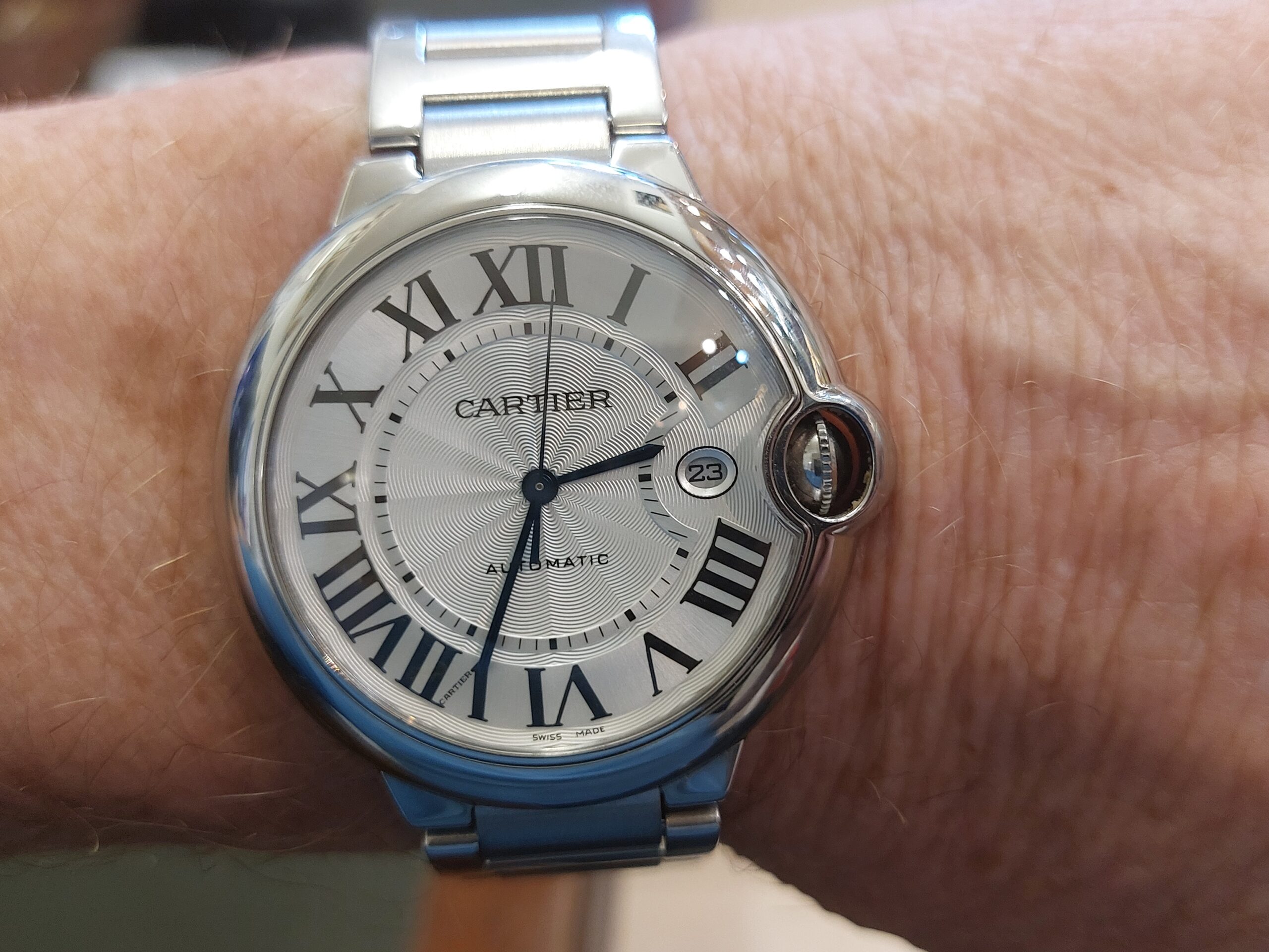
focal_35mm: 25
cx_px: 634
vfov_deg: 54.9
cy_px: 476
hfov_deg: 69.4
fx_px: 916
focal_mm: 5.23
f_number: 1.8
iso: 160
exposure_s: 1/50
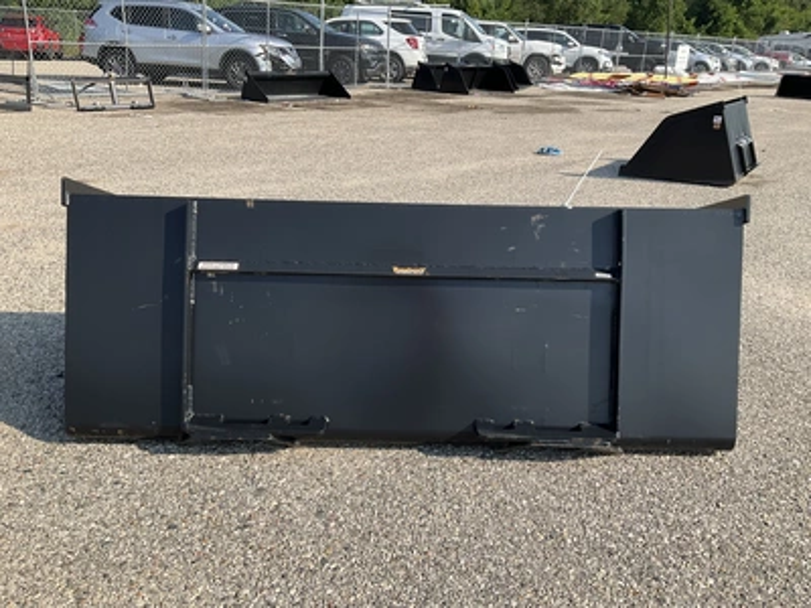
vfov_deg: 48.2
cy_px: 304
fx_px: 679
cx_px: 406
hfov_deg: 61.7
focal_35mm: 29
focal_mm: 3
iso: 25
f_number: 1.8
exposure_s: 1/1098
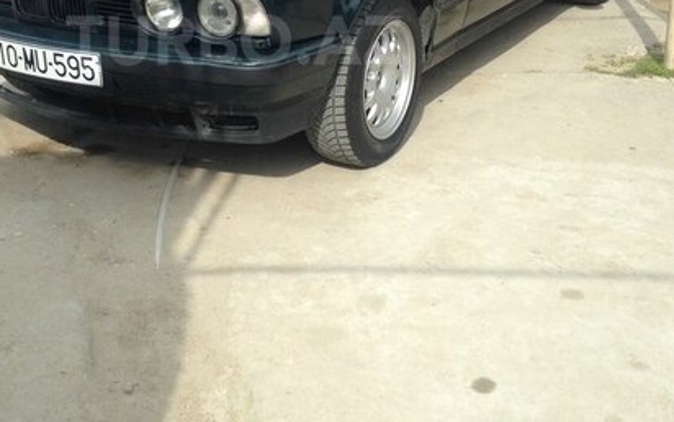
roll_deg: +1.1
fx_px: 1029
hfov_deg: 36.0
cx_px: 234
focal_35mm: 56
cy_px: 40
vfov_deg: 22.6
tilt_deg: -16.1
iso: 50
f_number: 2.4
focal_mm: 4.12
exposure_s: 1/1153
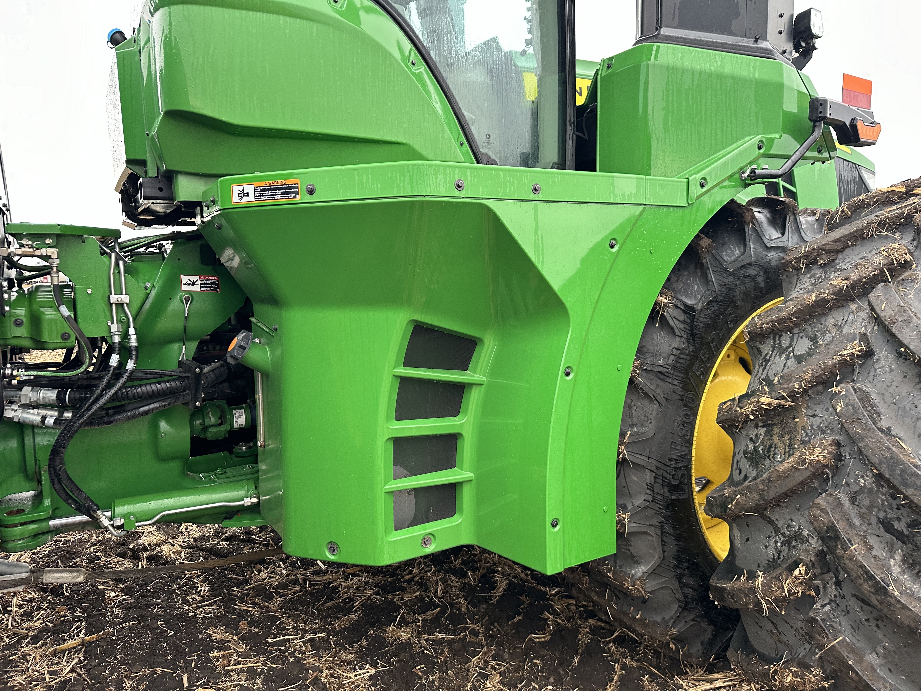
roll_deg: +4.7
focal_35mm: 24
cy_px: 346
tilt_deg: -3.9
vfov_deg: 56.8
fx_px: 639
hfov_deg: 71.6
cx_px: 460
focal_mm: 6.86
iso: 200
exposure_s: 1/121
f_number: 1.78
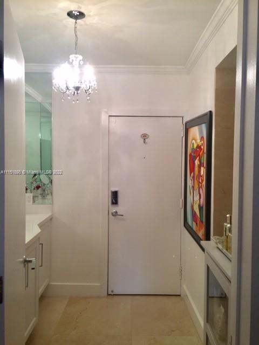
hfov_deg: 48.2
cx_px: 130
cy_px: 172
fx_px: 289
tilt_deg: -0.3
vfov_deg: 61.7
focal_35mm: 29
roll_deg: -0.8
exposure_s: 1/60
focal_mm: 4.15
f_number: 2.2
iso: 40
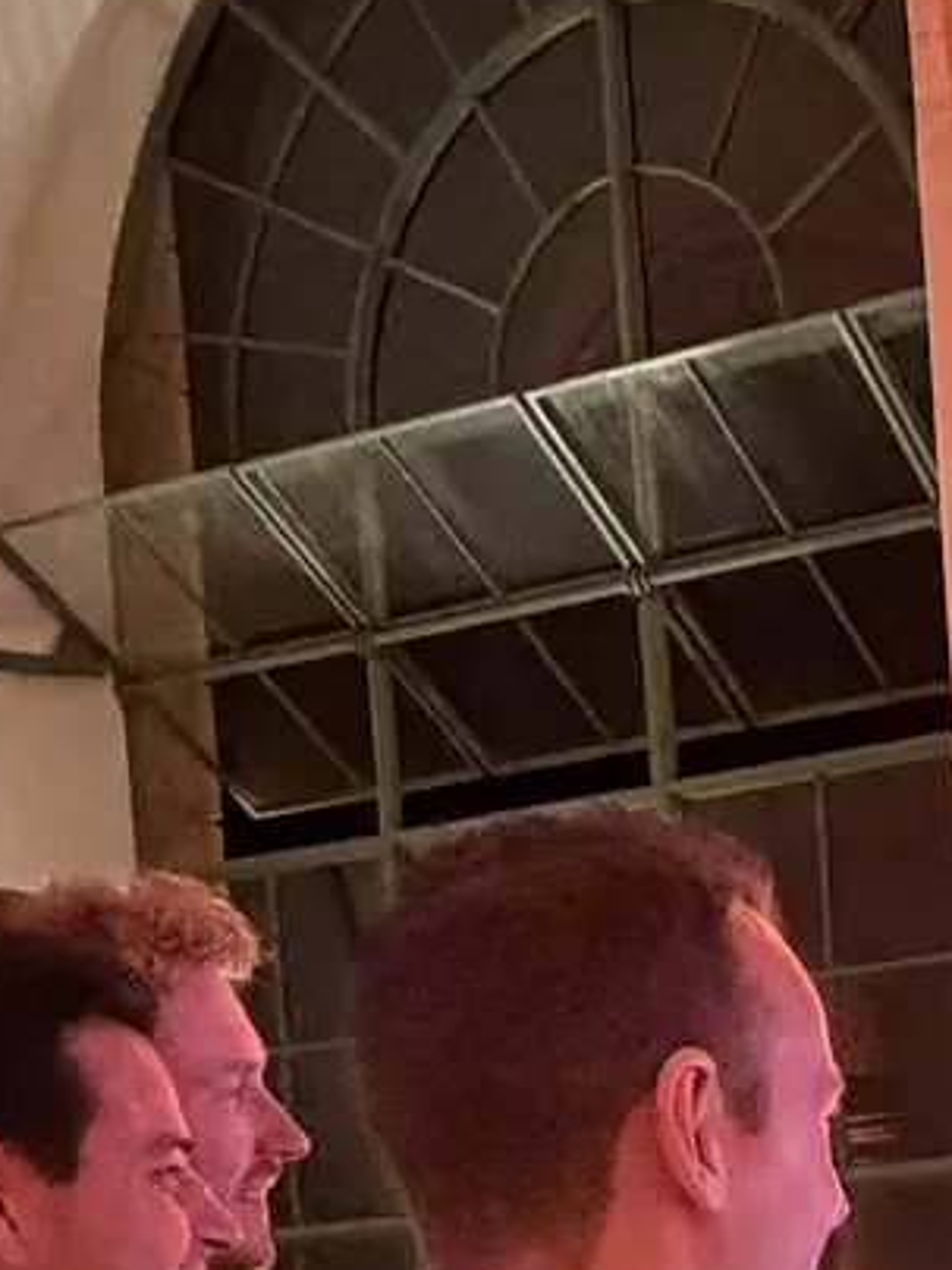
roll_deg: +3.2
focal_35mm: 64
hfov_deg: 19.9
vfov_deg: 26.6
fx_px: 2347
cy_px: 1551
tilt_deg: -3.4
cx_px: 1425
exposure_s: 1/50
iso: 800
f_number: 2.2
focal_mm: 2.22
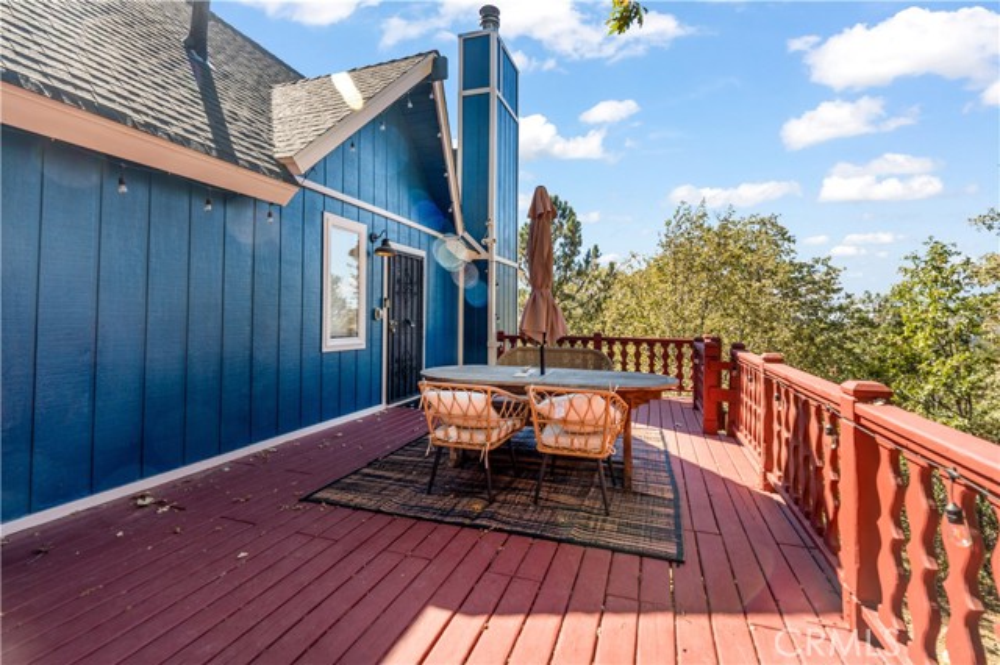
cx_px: 500
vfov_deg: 73.7
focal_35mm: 16
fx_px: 444
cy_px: 332
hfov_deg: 96.8
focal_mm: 16
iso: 100
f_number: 7.1
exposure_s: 1/125
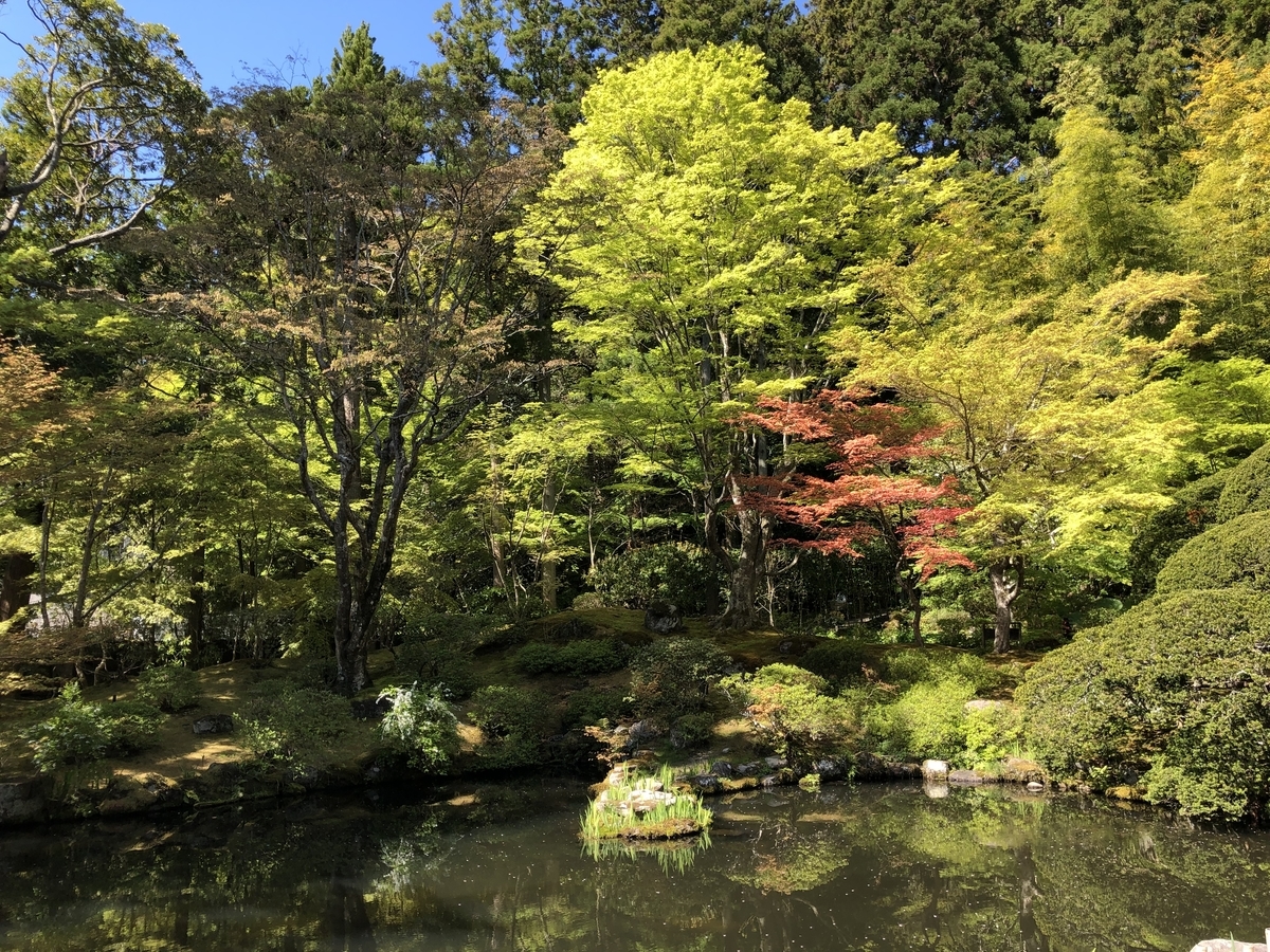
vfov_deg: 49.7
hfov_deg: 63.4
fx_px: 1027
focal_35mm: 28
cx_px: 635
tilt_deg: +10.4
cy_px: 476
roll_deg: +2.0
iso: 20
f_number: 1.8
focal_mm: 3.99
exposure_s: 1/432
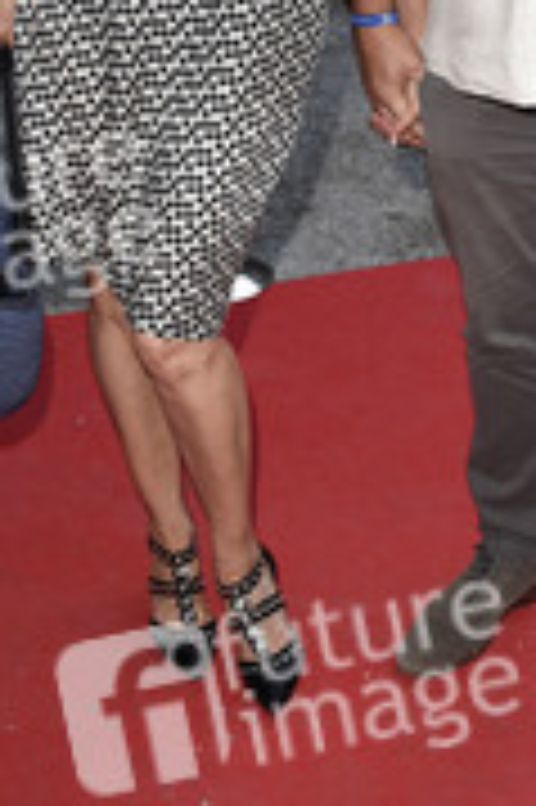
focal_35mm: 67
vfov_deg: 28.4
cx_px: 419
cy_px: 14
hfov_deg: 20.1
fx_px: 1499
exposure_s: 1/60
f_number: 6.3
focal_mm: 20
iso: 800
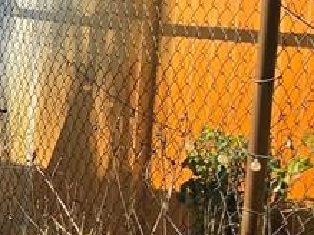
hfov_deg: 9.7
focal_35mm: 168
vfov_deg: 8.8
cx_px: -559
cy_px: 119
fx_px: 1523
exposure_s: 1/7939
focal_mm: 6.5
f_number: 1.4
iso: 50
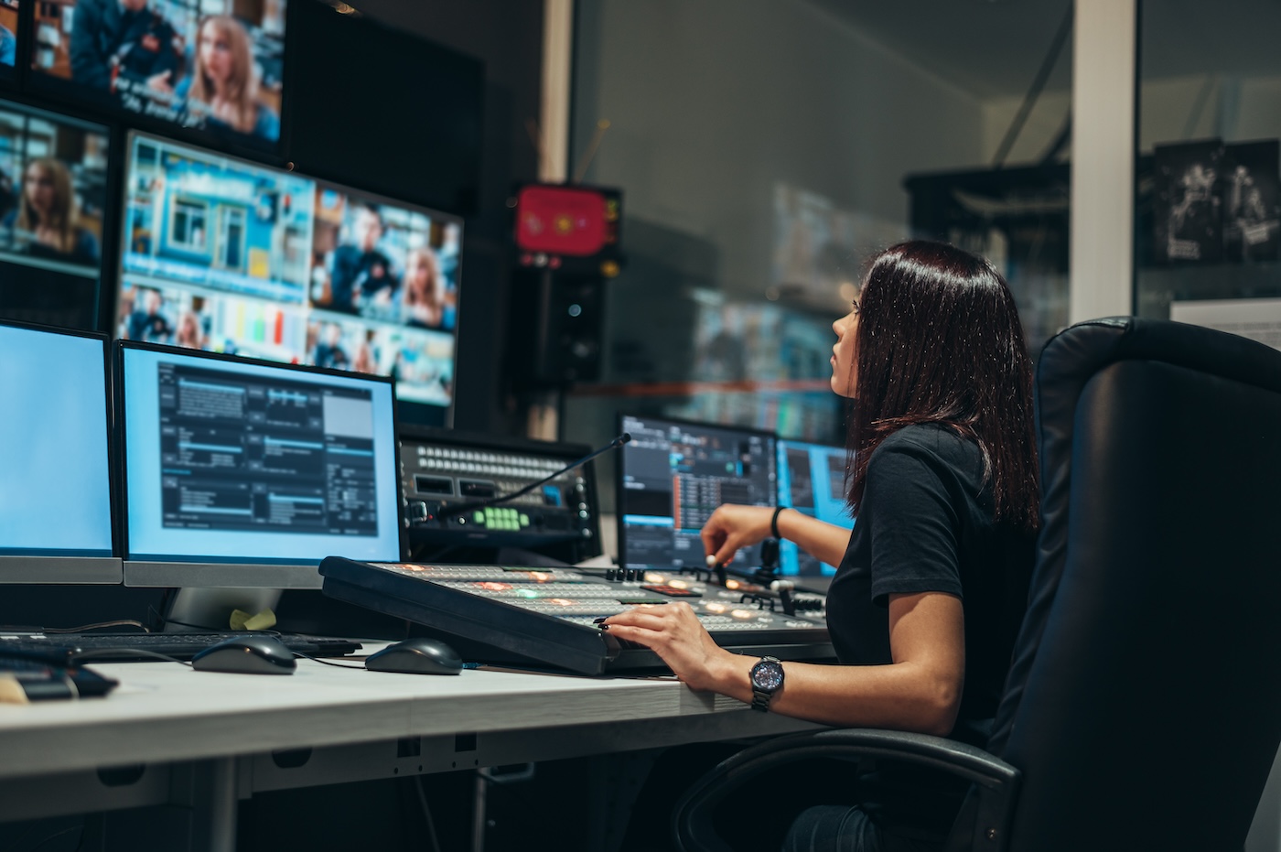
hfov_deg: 39.6
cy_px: 426
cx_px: 640
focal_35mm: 50
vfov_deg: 26.9
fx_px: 1778
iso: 250
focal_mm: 50
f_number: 1.8
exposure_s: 1/80
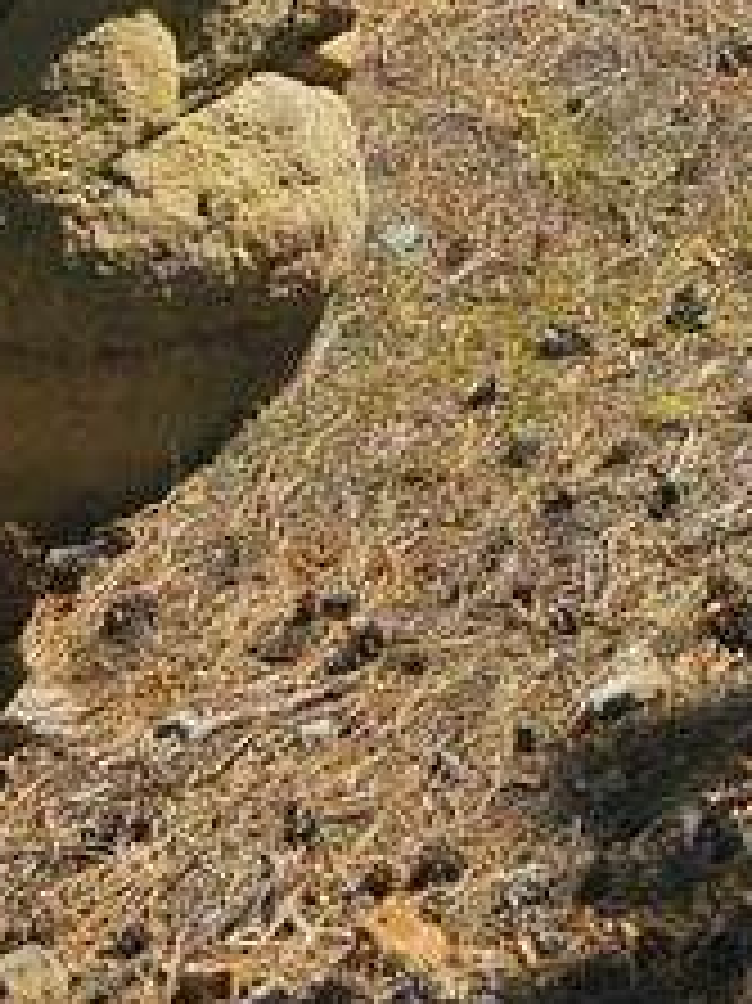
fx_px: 3595
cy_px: -1387
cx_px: 887
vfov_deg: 12.5
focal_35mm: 124
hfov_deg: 11.7
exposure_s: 1/841
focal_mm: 6.3
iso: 10
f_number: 1.7
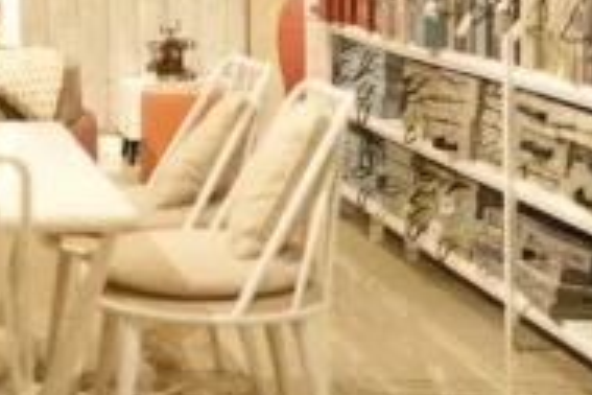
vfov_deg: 12.0
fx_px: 1825
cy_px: -110
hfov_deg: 17.4
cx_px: -157
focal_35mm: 111
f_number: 1.6
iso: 200
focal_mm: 35
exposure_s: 1/100
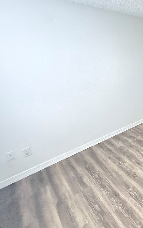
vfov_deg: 76.7
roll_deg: +2.4
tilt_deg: -15.4
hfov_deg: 41.9
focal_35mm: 23
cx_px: 157
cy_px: 98
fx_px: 143
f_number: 2.2
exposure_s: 1/40
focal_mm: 2.22
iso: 1600
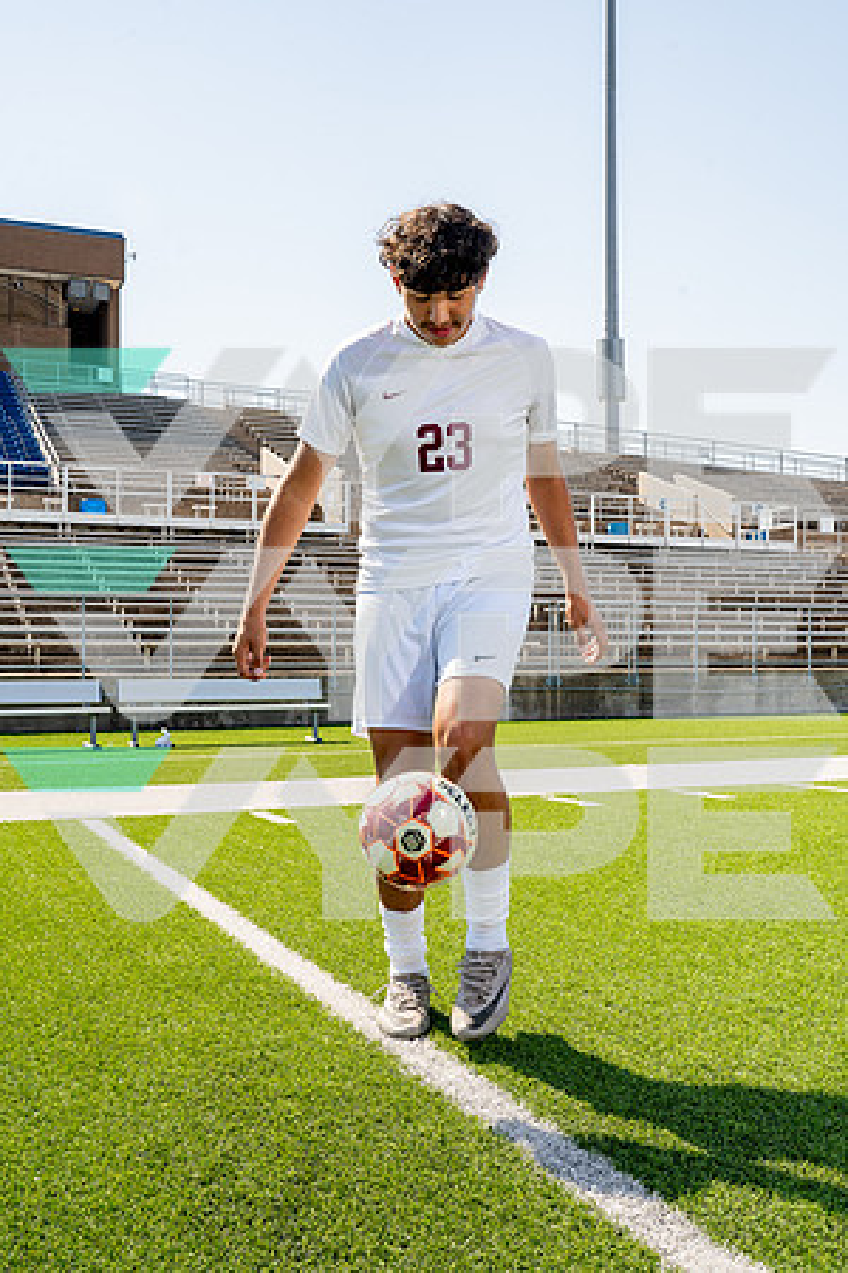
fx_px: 1237
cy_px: 636
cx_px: 424
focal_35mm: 35
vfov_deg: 54.4
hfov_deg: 37.9
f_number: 11
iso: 320
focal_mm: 35
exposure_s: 1/250
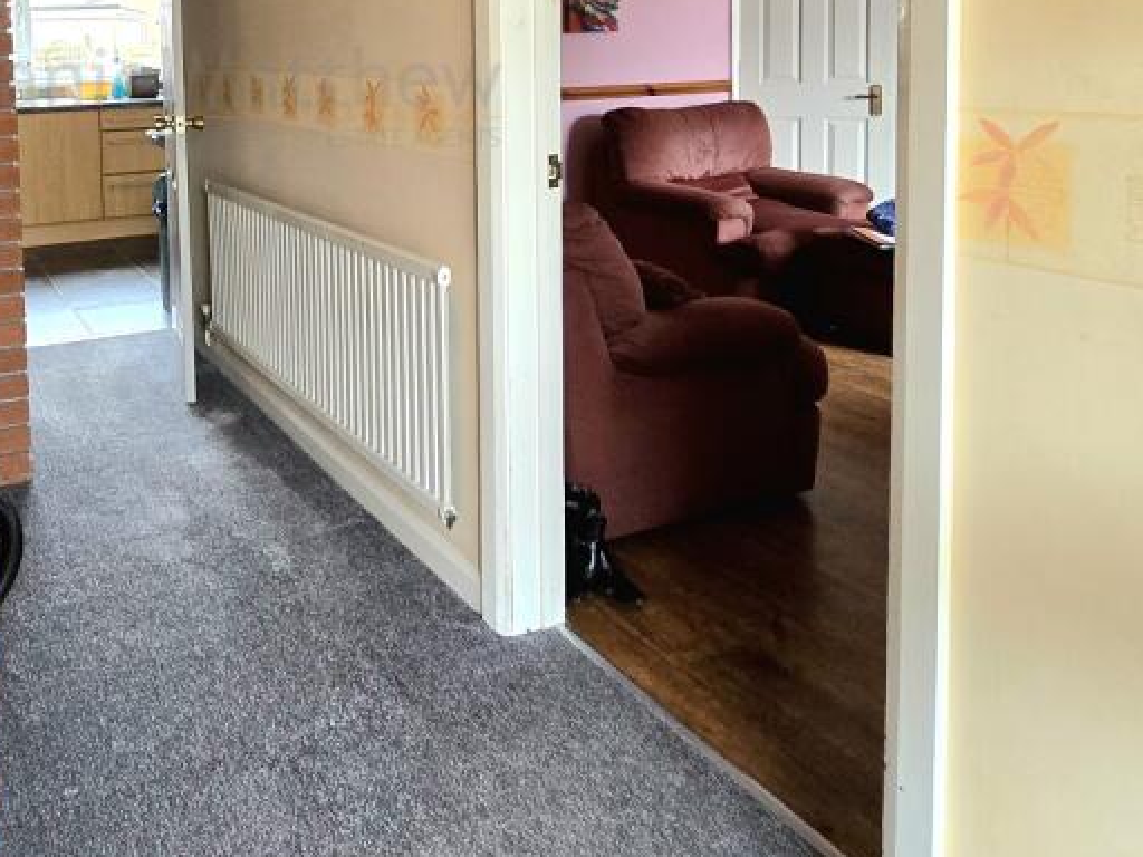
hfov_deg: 61.5
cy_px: 96
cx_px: 223
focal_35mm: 26
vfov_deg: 47.9
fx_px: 859
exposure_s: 1/60.2
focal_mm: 2.2
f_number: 2.2
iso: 500
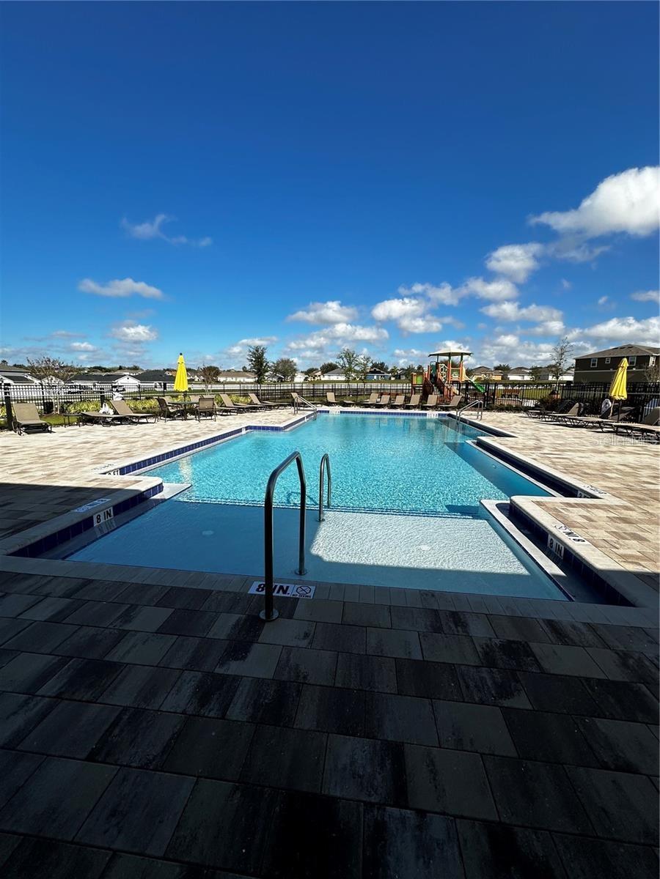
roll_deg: -1.7
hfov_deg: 85.7
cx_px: 330
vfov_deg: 102.1
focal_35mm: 14
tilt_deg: -8.5
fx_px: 356
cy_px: 440
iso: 40
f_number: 2.2
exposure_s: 1/2817
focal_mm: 2.22
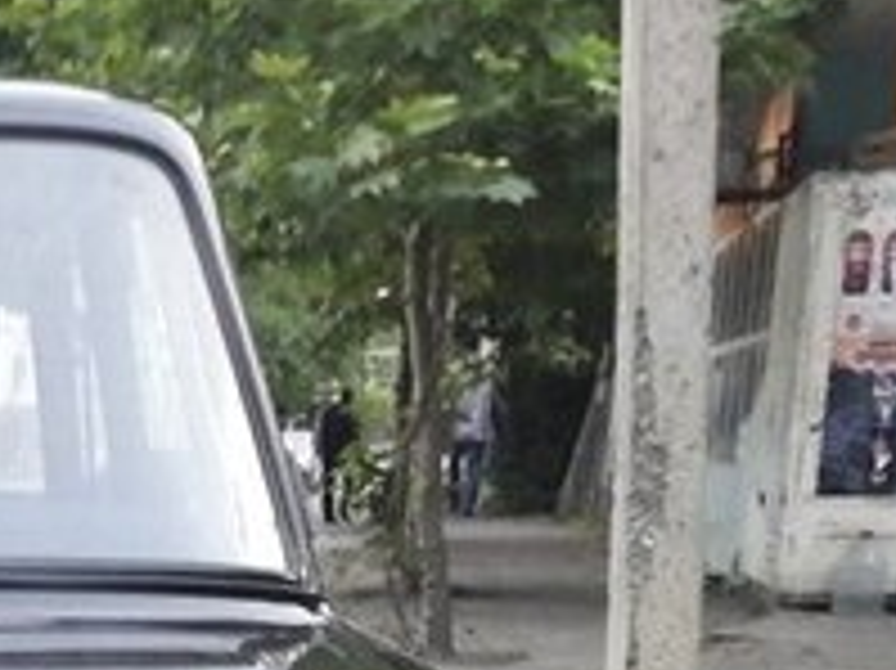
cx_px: -558
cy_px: 1059
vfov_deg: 14.6
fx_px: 2406
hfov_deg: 18.1
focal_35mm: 93
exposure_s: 1/25
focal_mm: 3.7
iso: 200
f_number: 1.9
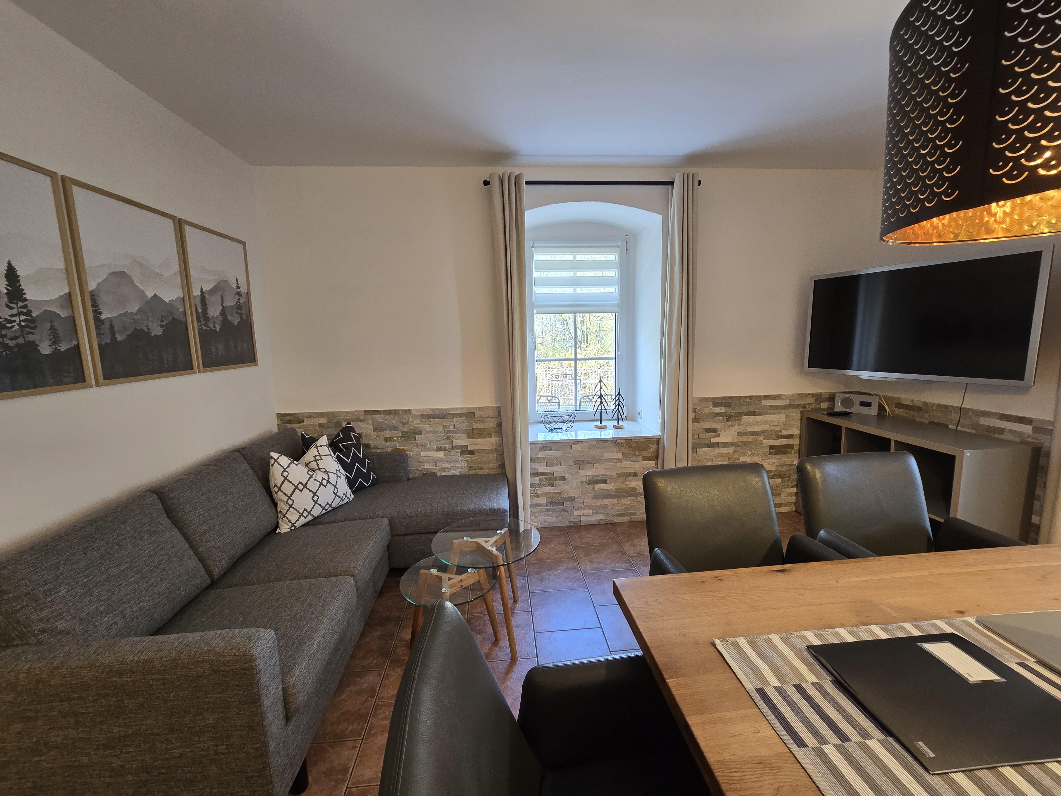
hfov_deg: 106.2
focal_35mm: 13
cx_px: 530
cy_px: 398
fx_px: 398
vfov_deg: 89.9
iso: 160
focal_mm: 2.2
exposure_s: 1/50
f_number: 2.2
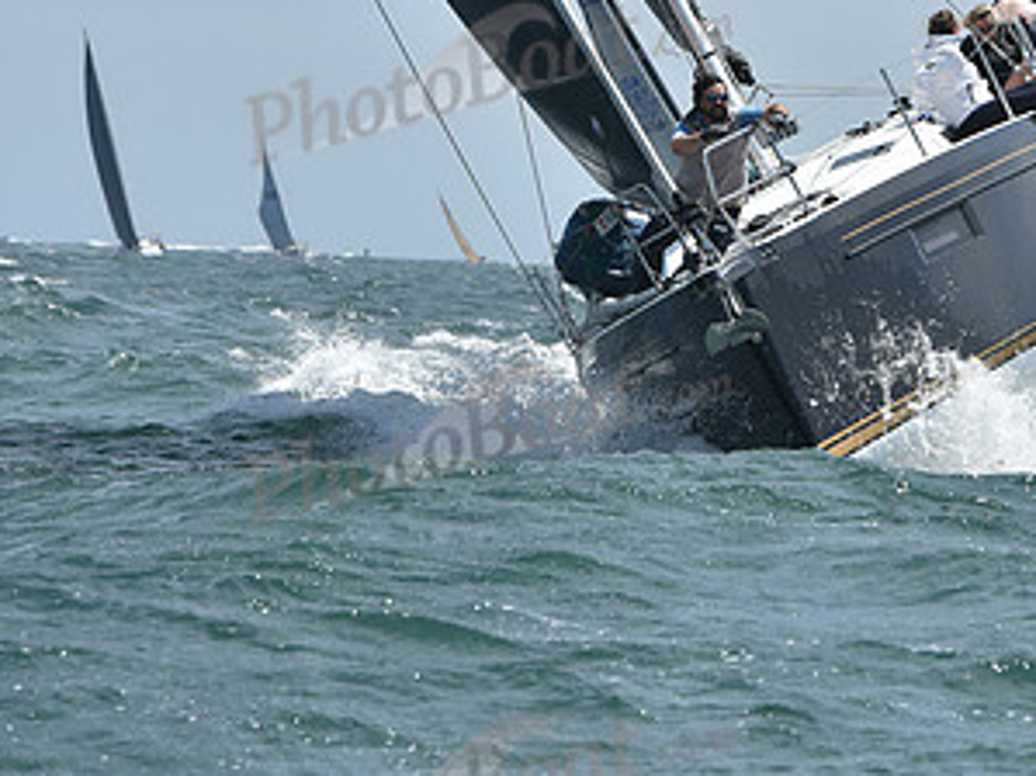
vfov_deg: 5.1
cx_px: 915
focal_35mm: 289
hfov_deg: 6.8
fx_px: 8646
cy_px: 206
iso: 250
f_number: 8
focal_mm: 155
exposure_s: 1/1250
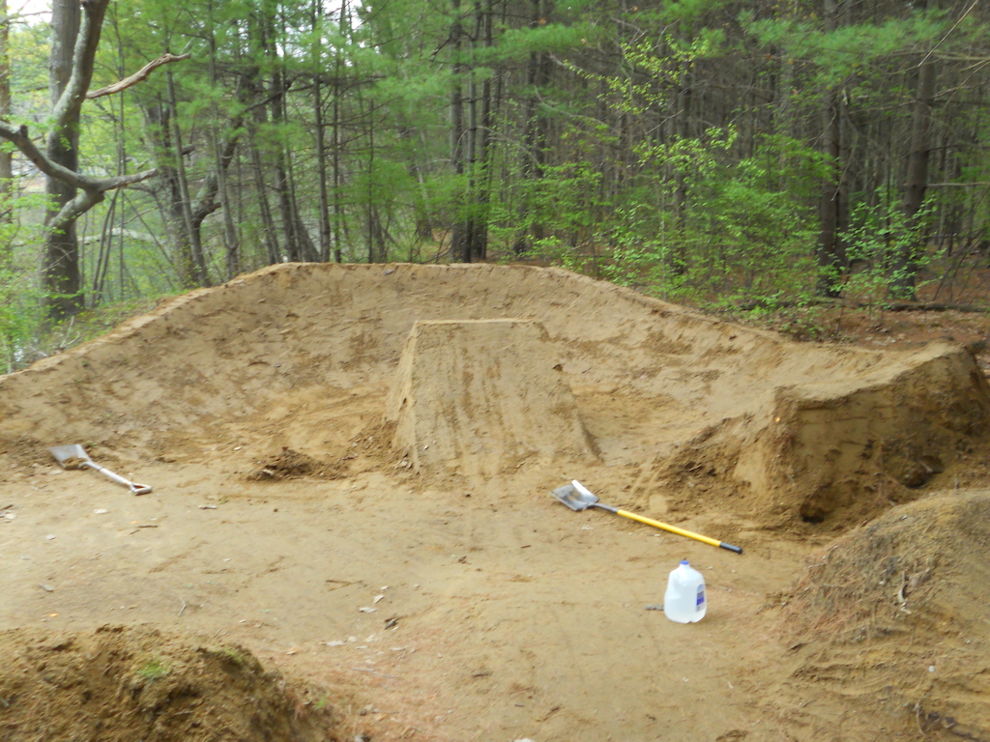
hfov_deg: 49.0
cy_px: 371
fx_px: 1087
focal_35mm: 38
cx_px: 495
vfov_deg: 37.7
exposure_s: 1/30
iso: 200
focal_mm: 6.9
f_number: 3.9
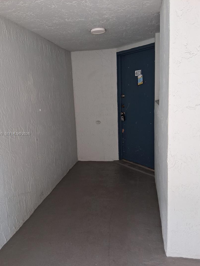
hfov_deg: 48.2
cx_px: 96
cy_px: 134
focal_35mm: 29
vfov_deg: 61.7
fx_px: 223
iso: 125
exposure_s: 1/100
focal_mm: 3.98
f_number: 1.8
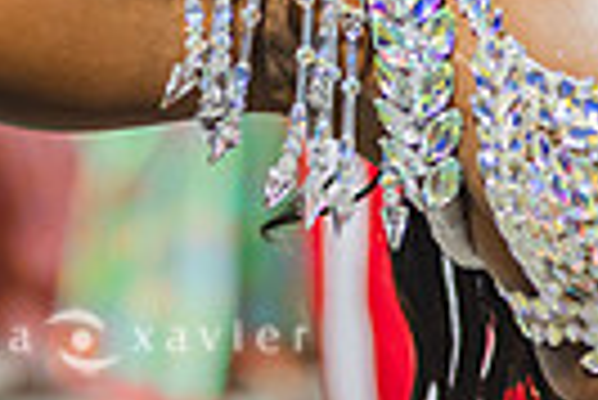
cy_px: -452
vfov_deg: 6.1
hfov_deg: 9.4
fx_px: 3625
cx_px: 72
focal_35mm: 218
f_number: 1.3
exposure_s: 1/1000
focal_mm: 50
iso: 1600
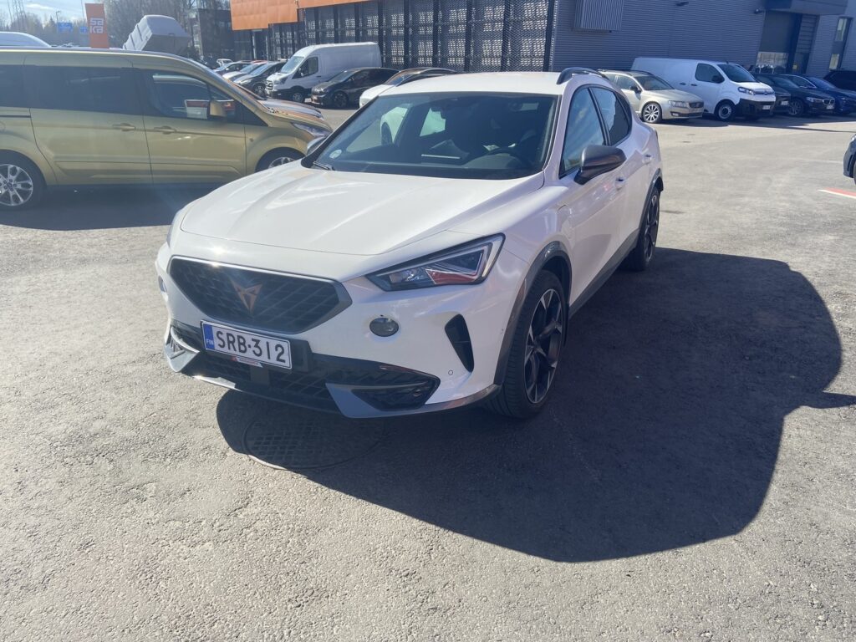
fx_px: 643
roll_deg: -1.2
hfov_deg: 67.3
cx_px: 428
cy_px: 321
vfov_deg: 53.1
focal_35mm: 26
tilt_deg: -22.0
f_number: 1.8
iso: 32
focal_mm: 4.25
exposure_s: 1/2183
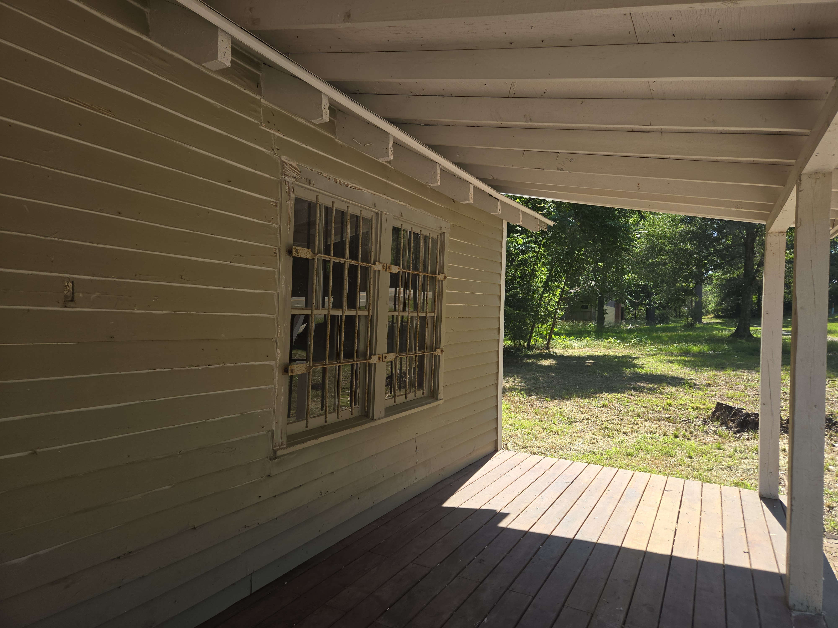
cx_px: 419
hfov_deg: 73.9
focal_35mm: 23
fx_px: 557
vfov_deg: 58.9
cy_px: 314
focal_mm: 5.4
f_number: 1.8
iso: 25
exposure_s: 1/654
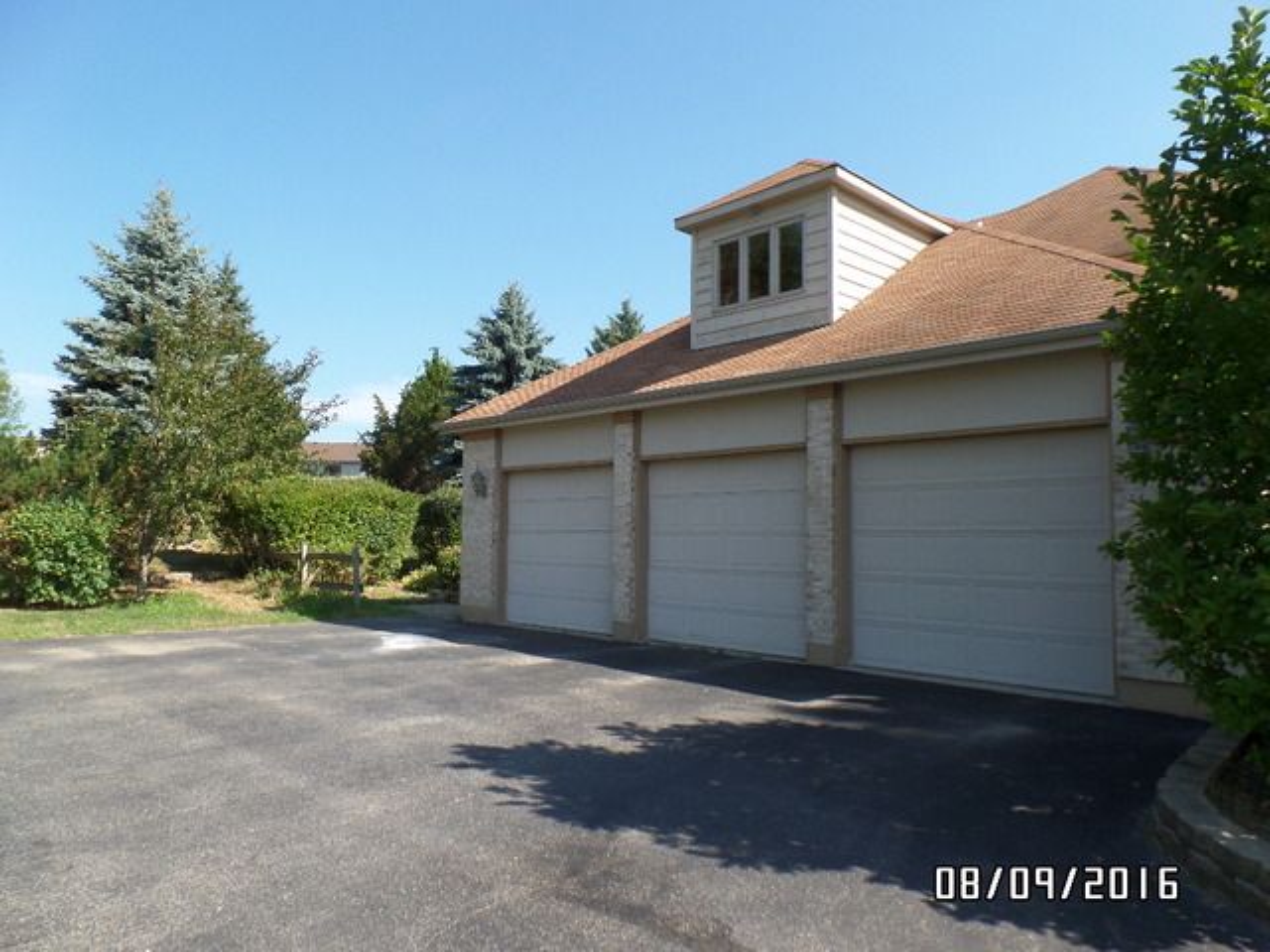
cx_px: 635
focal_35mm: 23
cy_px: 476
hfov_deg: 73.9
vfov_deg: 58.9
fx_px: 844
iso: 100
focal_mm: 4.1
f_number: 3.5
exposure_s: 1/500
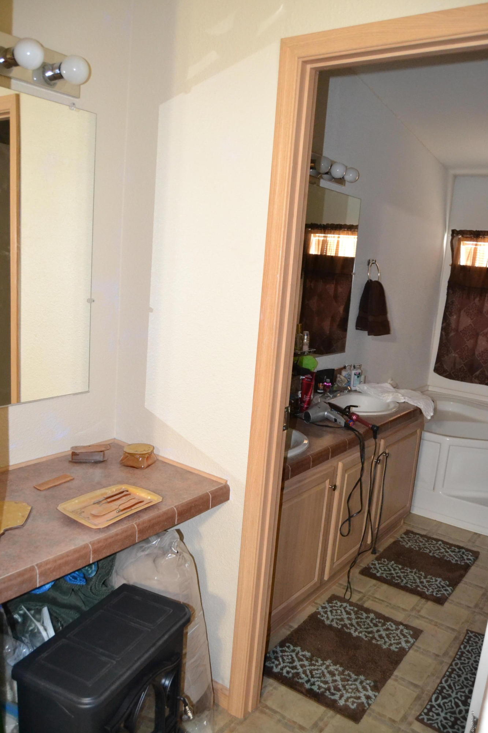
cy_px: 366
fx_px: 549
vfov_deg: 67.4
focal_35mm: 27
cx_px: 244
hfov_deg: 47.9
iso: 3200
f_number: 3.5
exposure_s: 1/60
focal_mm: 18
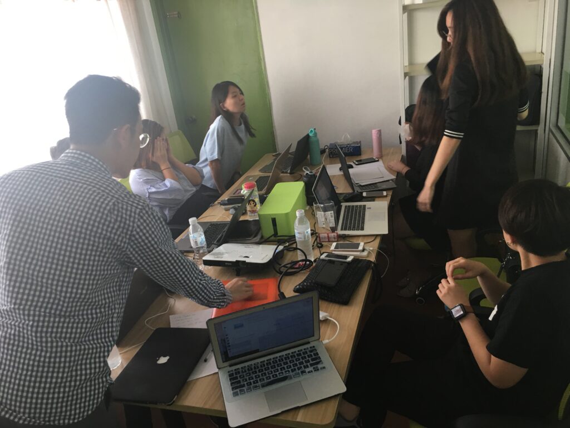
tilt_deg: -22.1
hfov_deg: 61.7
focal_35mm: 29
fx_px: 478
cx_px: 285
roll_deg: +8.8
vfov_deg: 48.2
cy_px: 214
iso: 50
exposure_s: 1/17
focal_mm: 4.15
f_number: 2.2
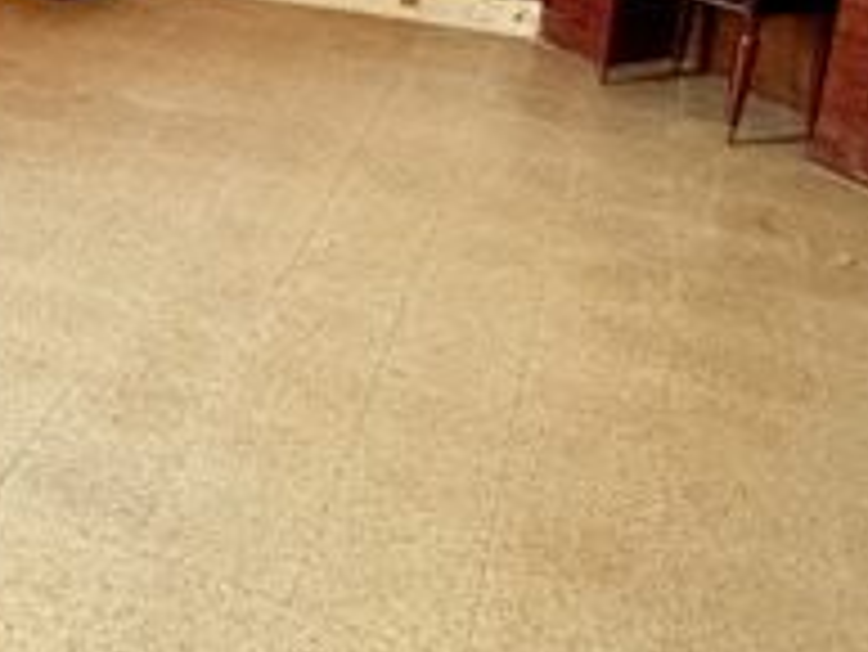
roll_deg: -0.2
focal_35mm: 58
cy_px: -76
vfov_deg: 23.6
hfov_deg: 29.2
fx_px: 1455
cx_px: -139
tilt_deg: -14.6
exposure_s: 1/50
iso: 800
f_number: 2.2
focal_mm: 2.22
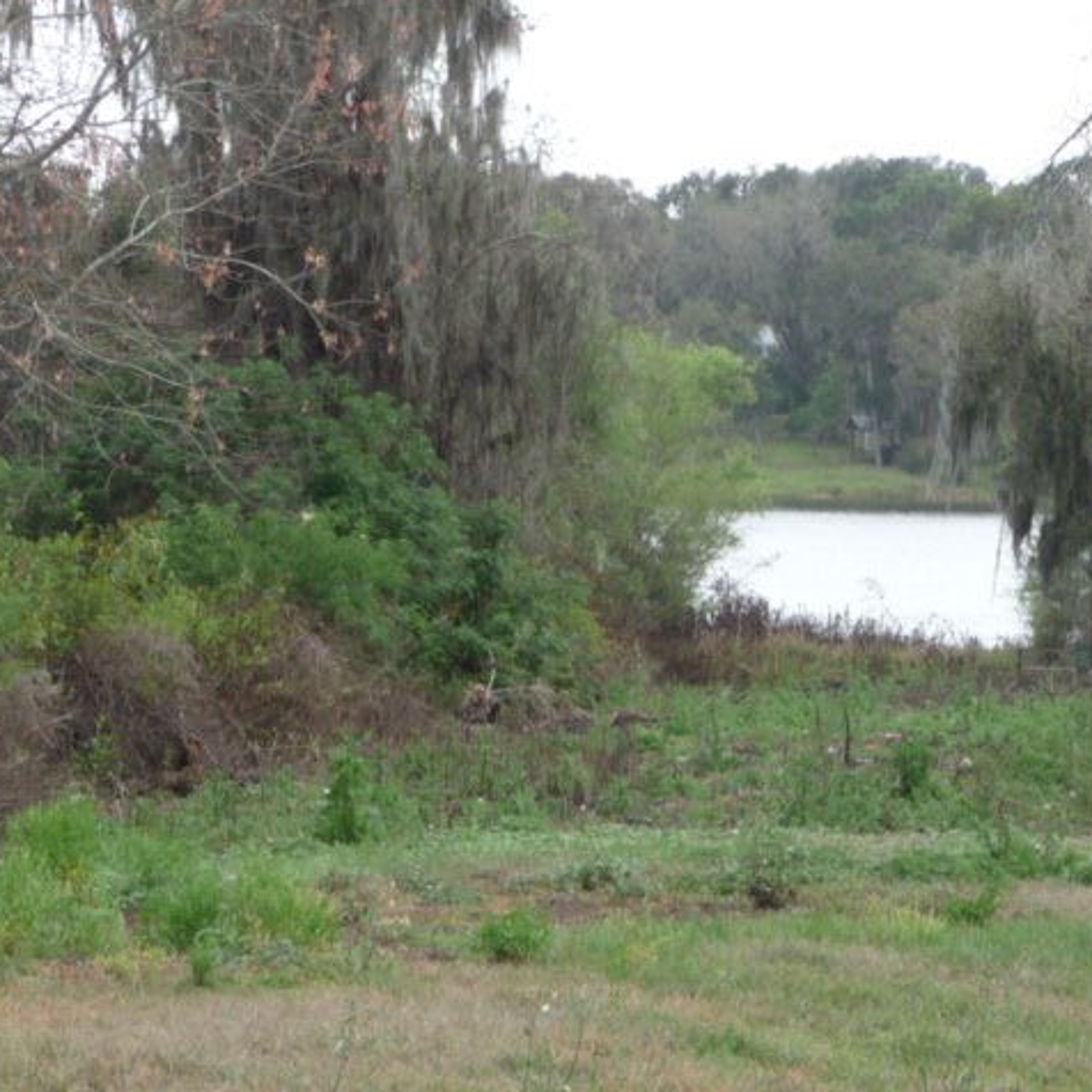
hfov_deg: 9.6
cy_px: 544
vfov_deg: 9.6
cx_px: 718
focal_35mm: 183
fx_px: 6531
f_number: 4.7
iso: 100
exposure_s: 1/125
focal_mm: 16.3
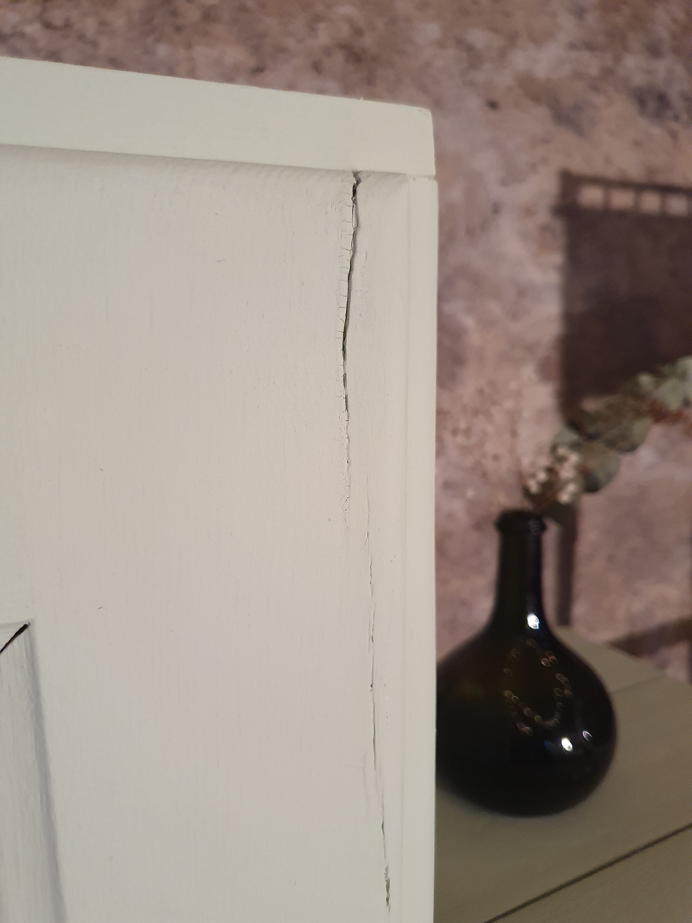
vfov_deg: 67.3
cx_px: 346
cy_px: 462
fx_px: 693
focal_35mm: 26
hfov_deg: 53.1
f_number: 1.5
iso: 320
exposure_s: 1/100
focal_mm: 4.32
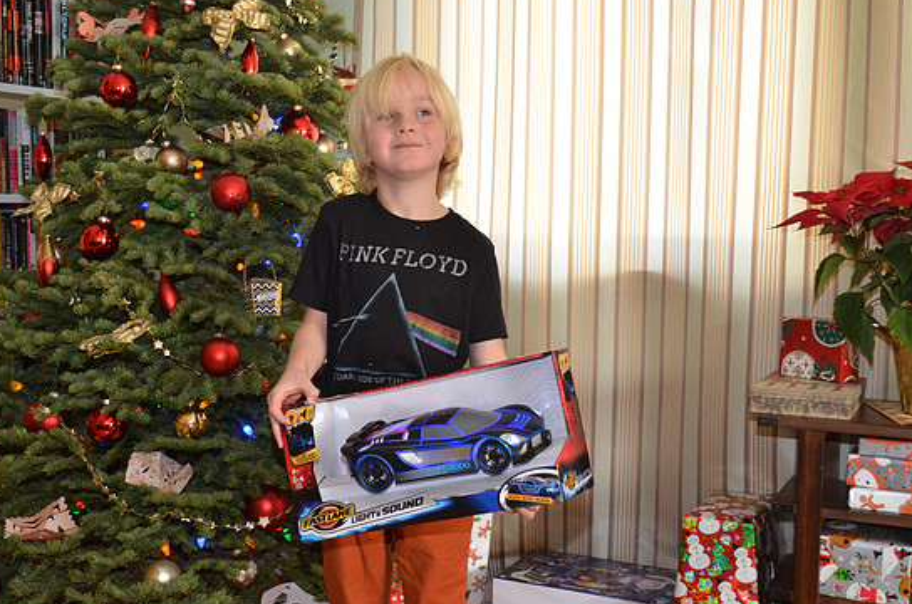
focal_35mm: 48
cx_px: 448
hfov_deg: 41.2
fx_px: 1213
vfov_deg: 27.9
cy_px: 300
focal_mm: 30
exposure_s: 1/60
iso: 800
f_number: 4.2
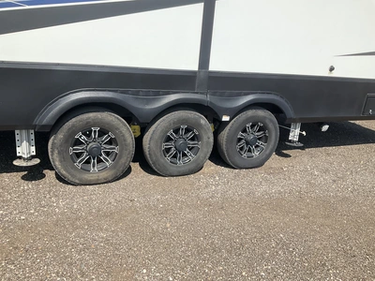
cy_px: 140
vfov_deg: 48.2
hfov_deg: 61.7
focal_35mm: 29
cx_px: 188
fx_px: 314
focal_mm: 3
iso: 25
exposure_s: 1/1912
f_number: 1.8
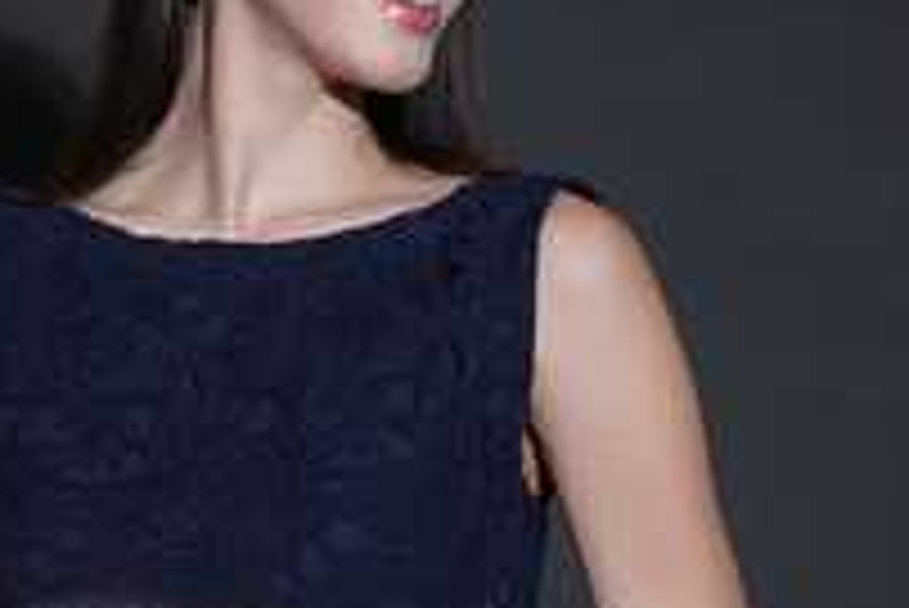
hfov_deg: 11.3
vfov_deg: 7.5
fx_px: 4599
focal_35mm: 182
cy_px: 741
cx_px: 230
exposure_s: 1/160
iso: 640
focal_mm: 70
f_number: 2.8
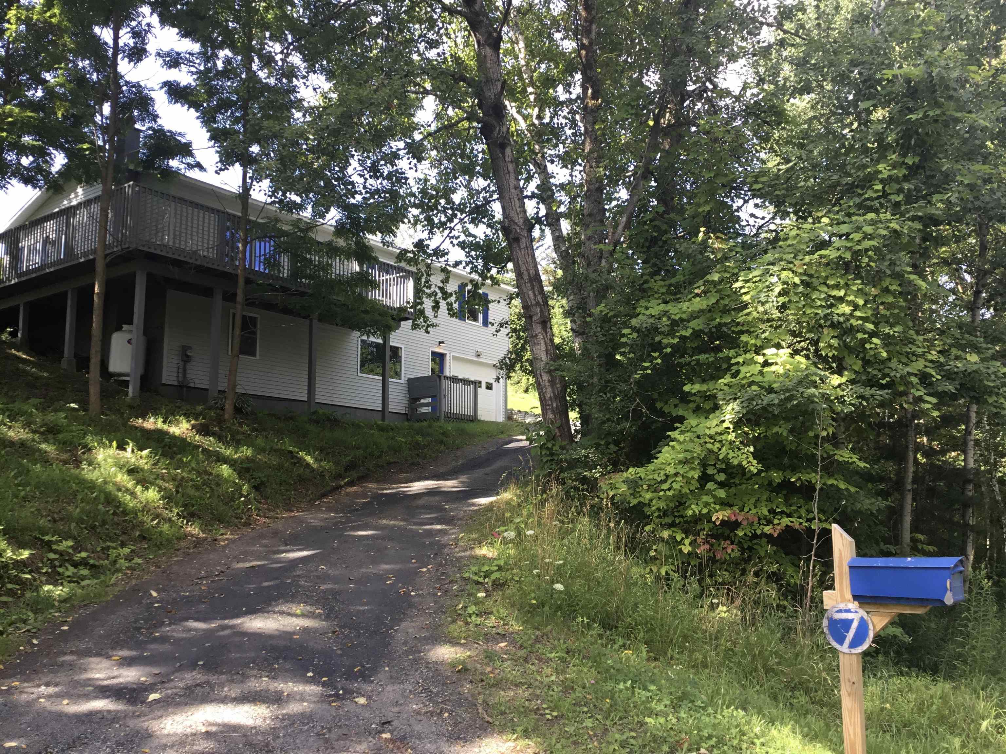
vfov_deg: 45.4
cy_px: 377
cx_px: 503
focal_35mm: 31
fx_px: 901
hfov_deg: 58.4
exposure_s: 1/120
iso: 25
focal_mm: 3.3
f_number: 2.4
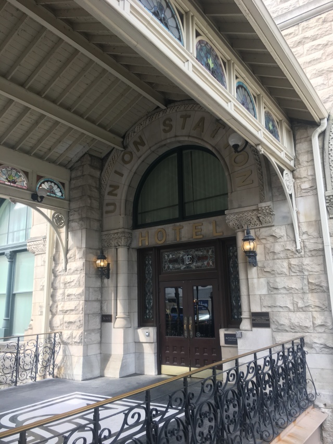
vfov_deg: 61.7
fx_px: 372
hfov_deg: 48.2
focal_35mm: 29
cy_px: 222
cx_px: 166
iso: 32
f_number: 2.2
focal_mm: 4.15
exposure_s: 1/120
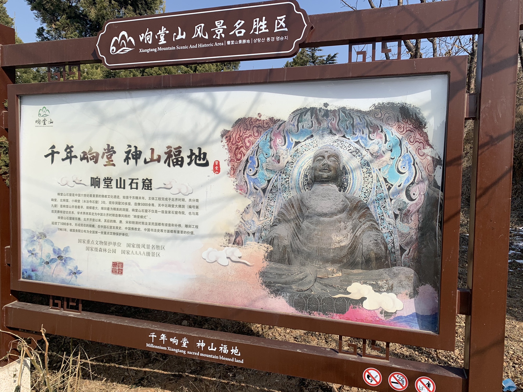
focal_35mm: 26
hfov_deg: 67.3
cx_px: 262
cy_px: 196
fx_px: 393
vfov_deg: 53.1
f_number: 1.8
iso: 25
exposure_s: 1/2755
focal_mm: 4.25
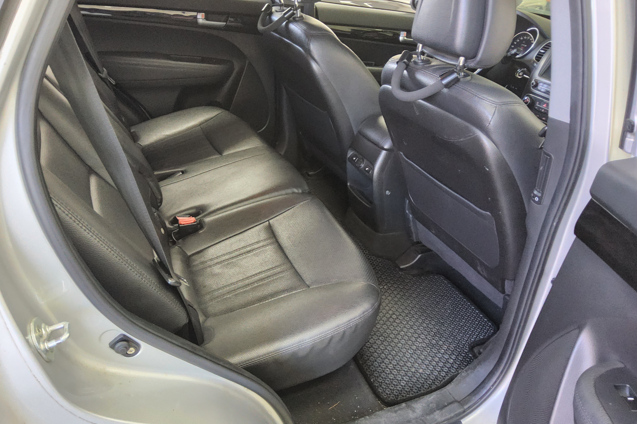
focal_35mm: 27
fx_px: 478
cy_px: 210
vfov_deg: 47.9
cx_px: 307
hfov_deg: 67.4
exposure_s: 1/120
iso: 800
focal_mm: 3.08
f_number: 2
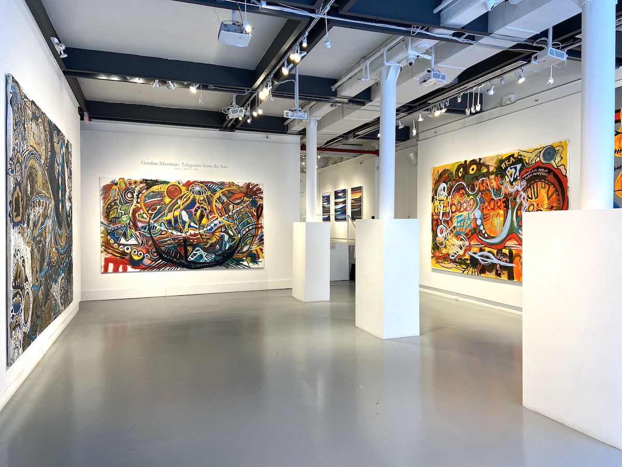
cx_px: 311
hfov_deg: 67.3
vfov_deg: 53.1
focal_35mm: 26
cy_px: 234
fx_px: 467
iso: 64
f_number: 1.8
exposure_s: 1/60
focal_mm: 4.25
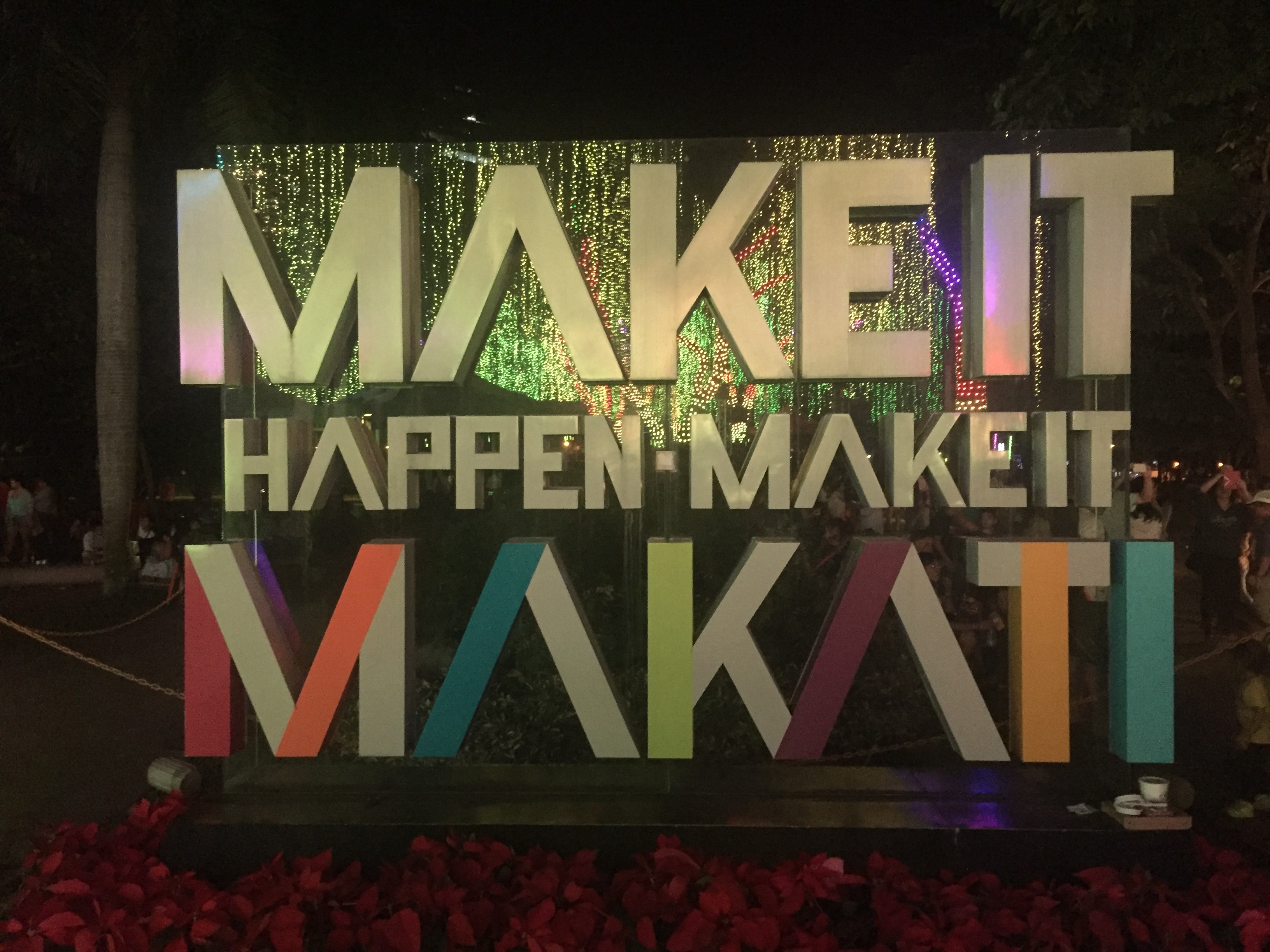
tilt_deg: +0.0
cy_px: 476
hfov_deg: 61.7
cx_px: 635
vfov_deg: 48.2
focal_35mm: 29
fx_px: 1064
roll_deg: -0.2
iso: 400
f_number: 2.2
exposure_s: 1/15
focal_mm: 4.15
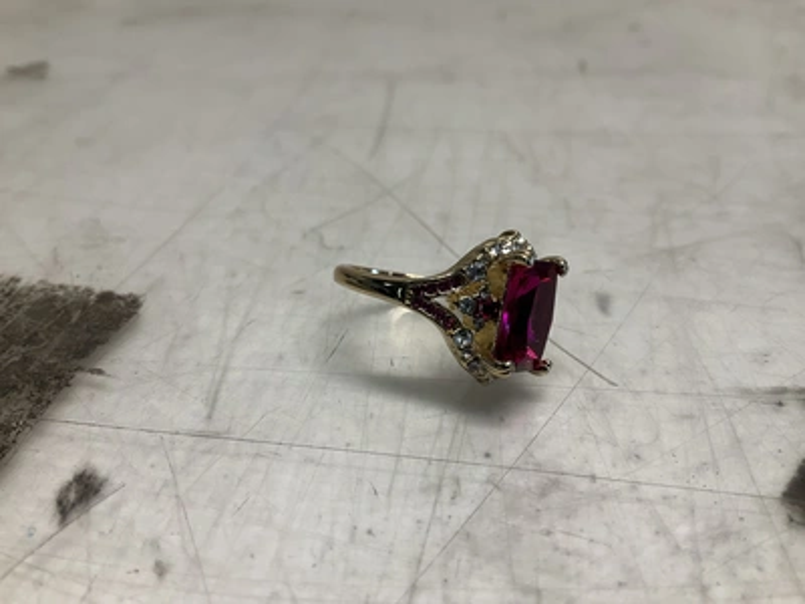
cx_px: 402
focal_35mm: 29
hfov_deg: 61.7
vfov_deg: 48.2
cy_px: 302
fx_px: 674
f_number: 1.8
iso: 40
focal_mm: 3
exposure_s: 1/120
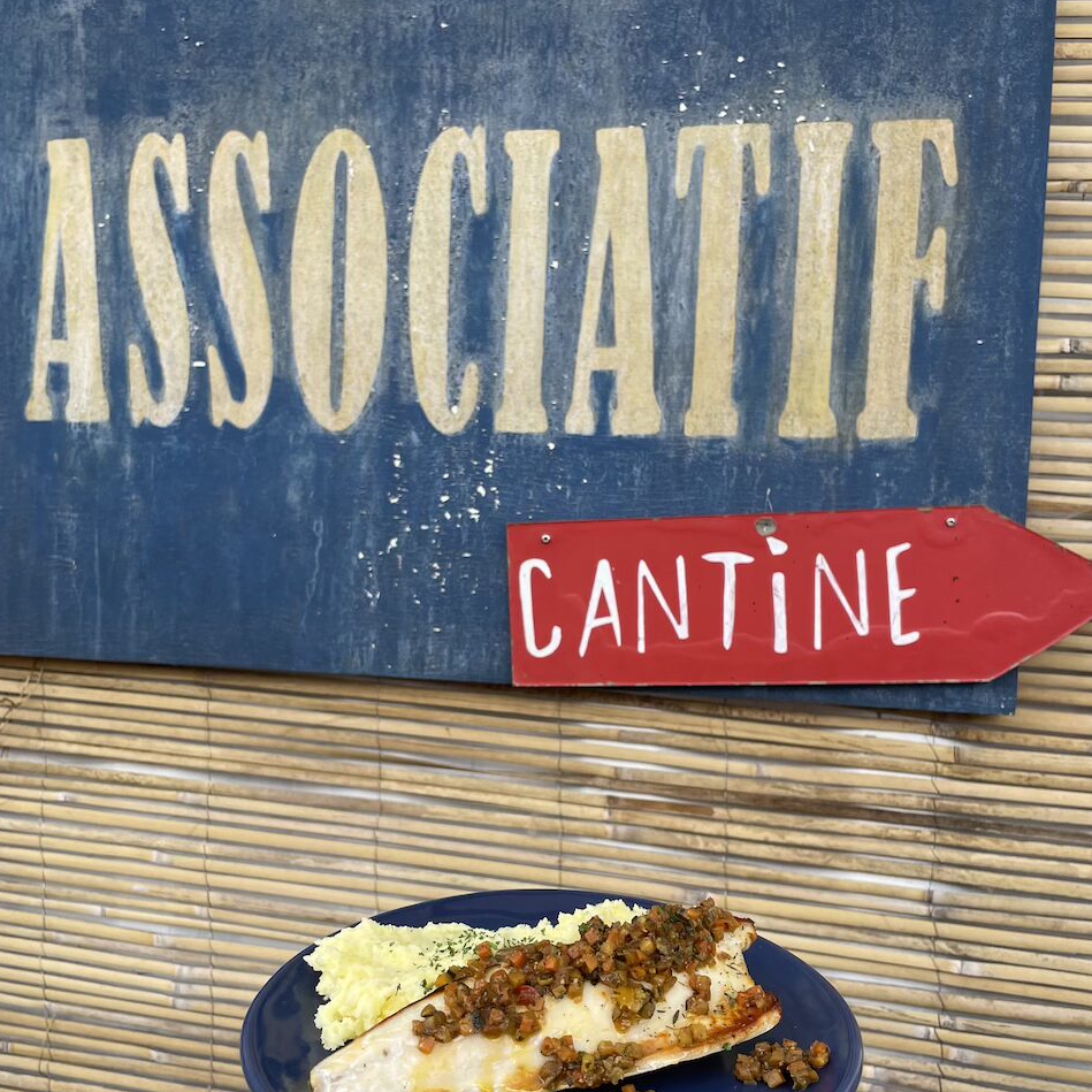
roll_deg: +1.1
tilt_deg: -3.0
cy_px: 578
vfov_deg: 52.5
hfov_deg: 52.5
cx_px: 544
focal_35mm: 31
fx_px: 1106
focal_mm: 4.2
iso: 32
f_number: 1.6
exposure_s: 1/421
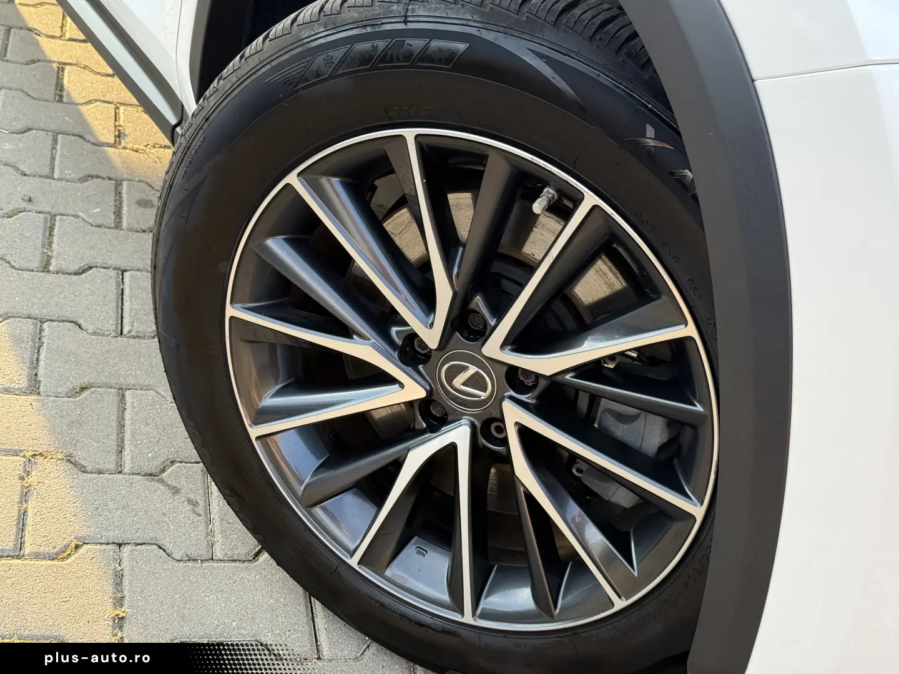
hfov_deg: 39.7
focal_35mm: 48
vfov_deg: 30.3
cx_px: 450
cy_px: 337
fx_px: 1247
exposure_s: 1/242
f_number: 1.78
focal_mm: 6.76
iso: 160
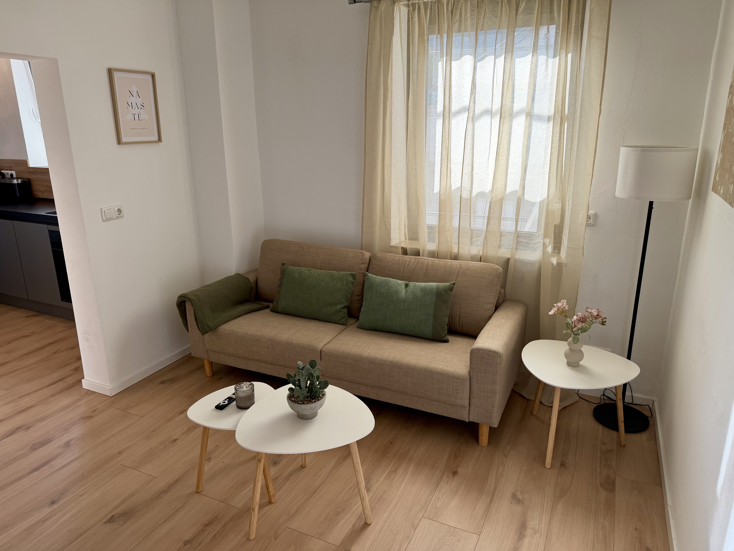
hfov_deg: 71.6
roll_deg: +0.5
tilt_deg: -15.2
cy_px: 276
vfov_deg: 56.8
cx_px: 367
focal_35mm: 24
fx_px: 509
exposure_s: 1/374
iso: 100
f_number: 1.78
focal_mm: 6.76
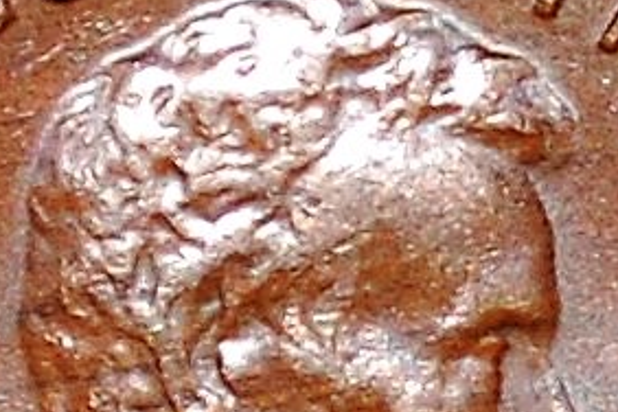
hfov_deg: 9.9
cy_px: 613
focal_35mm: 207
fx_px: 3553
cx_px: 277
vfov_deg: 6.6
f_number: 5.3
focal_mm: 35
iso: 100
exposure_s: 1/125
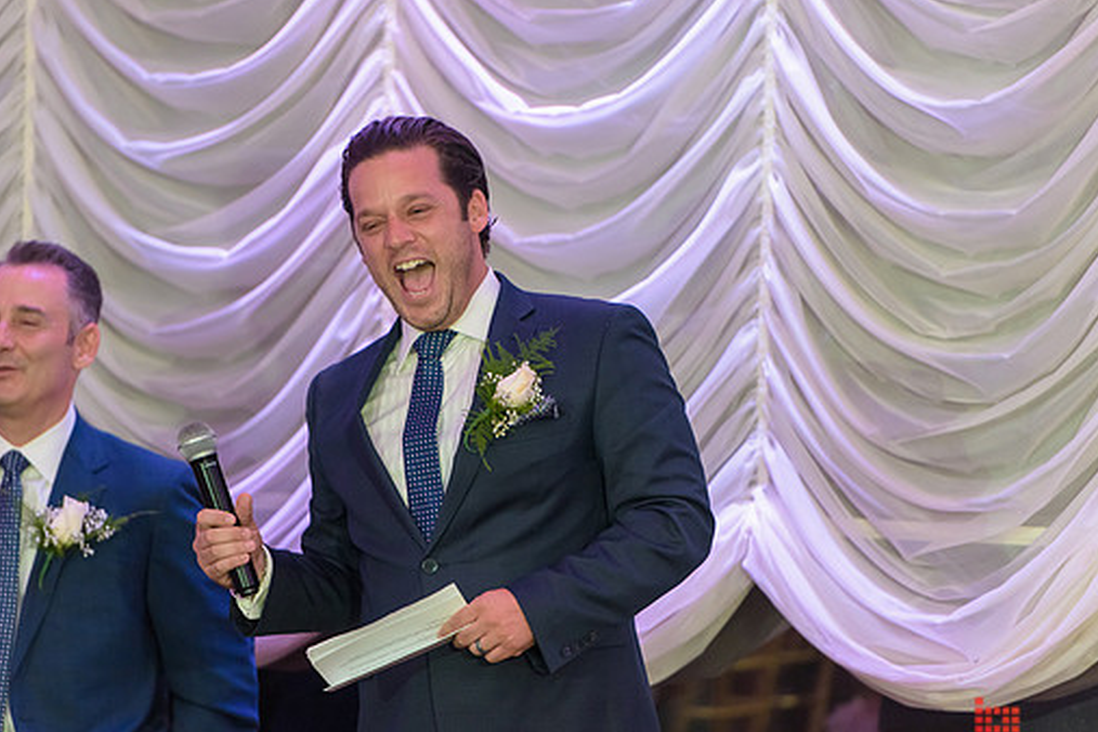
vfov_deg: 6.0
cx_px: 500
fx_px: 6984
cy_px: 391
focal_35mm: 229
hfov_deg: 9.0
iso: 1600
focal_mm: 200
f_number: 3.2
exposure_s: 1/125
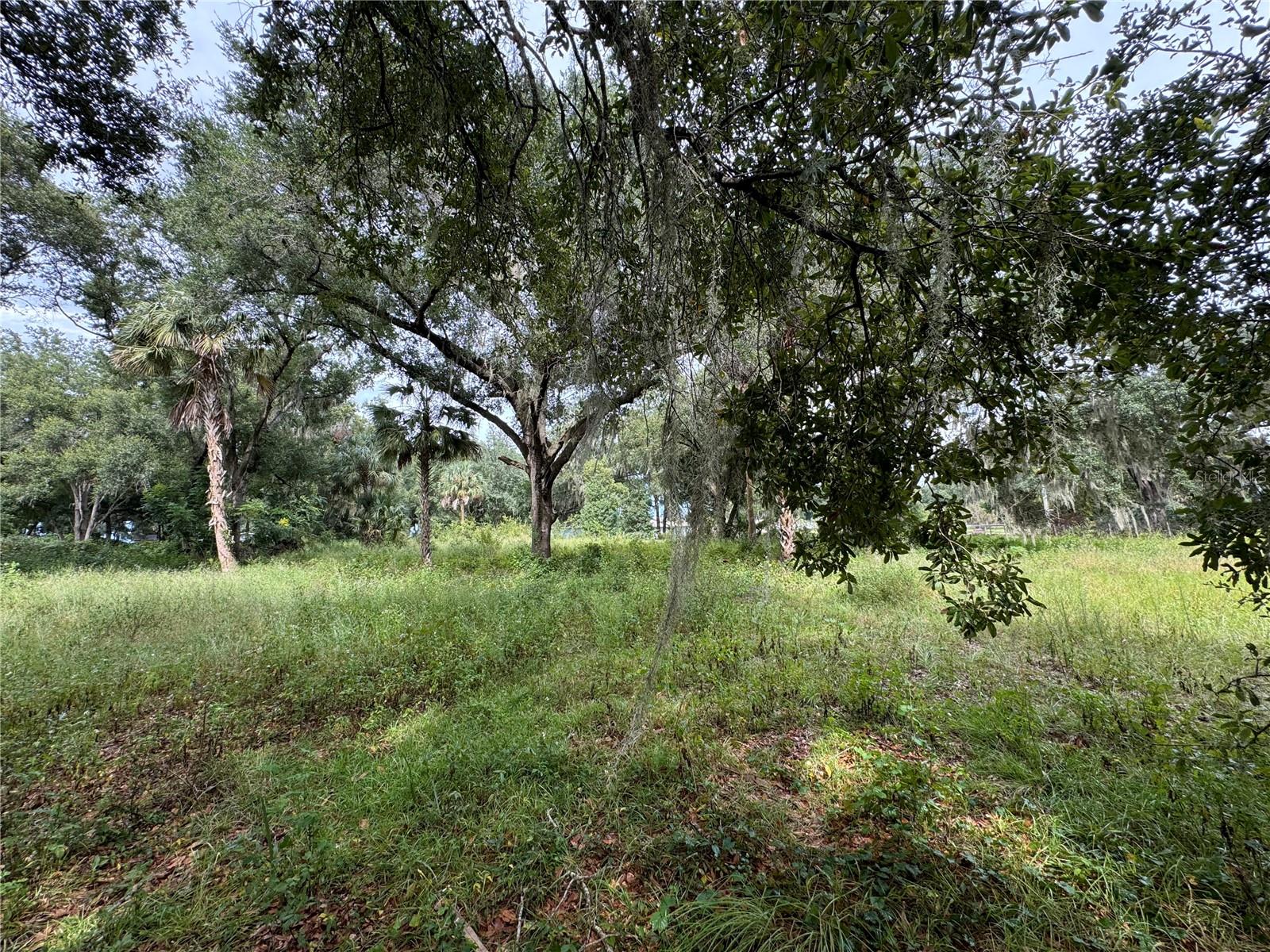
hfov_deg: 102.1
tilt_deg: +6.6
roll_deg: +2.2
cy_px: 476
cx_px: 635
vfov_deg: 85.7
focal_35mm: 14
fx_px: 514
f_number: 2.2
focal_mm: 2.22
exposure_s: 1/235
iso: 40
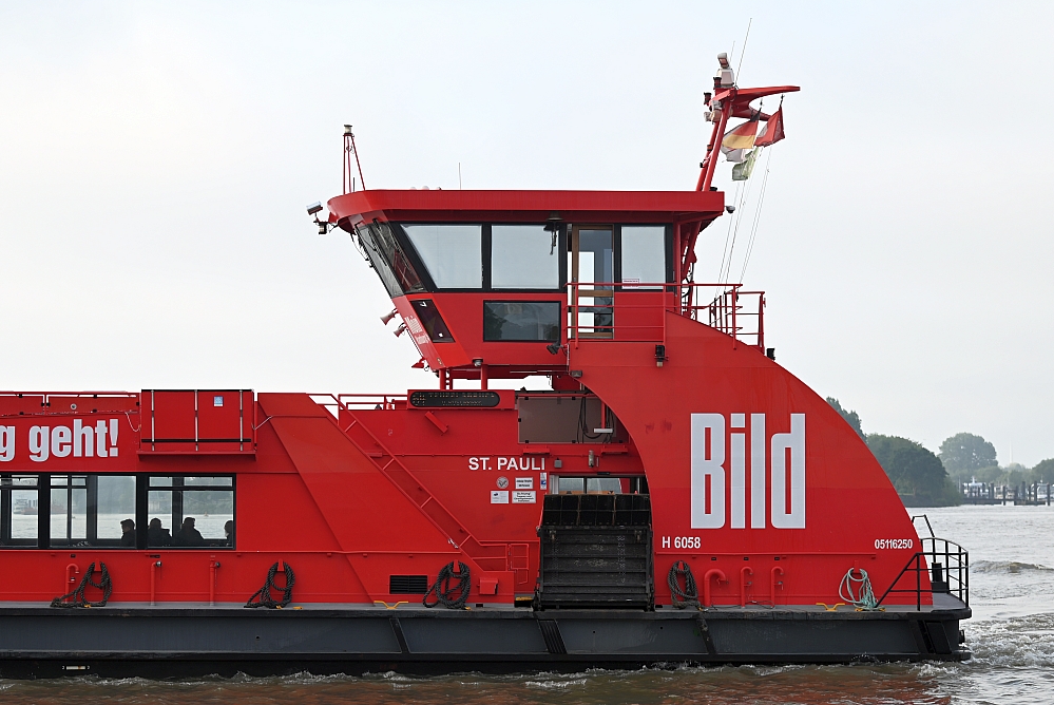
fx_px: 2403
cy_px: 358
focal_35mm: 82
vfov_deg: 16.7
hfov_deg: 24.7
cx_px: 519
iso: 100
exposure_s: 1/200
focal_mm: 80
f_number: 4.5
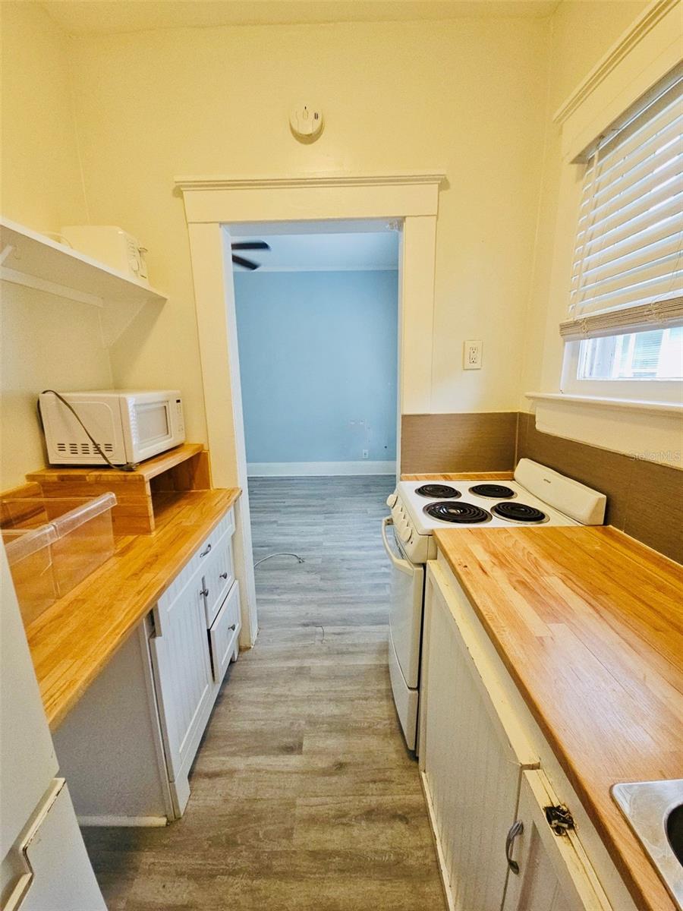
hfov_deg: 89.9
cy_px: 456
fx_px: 342
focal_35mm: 13
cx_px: 342
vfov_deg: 106.2
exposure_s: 1/60.2
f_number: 2.2
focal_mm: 2.2
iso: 80
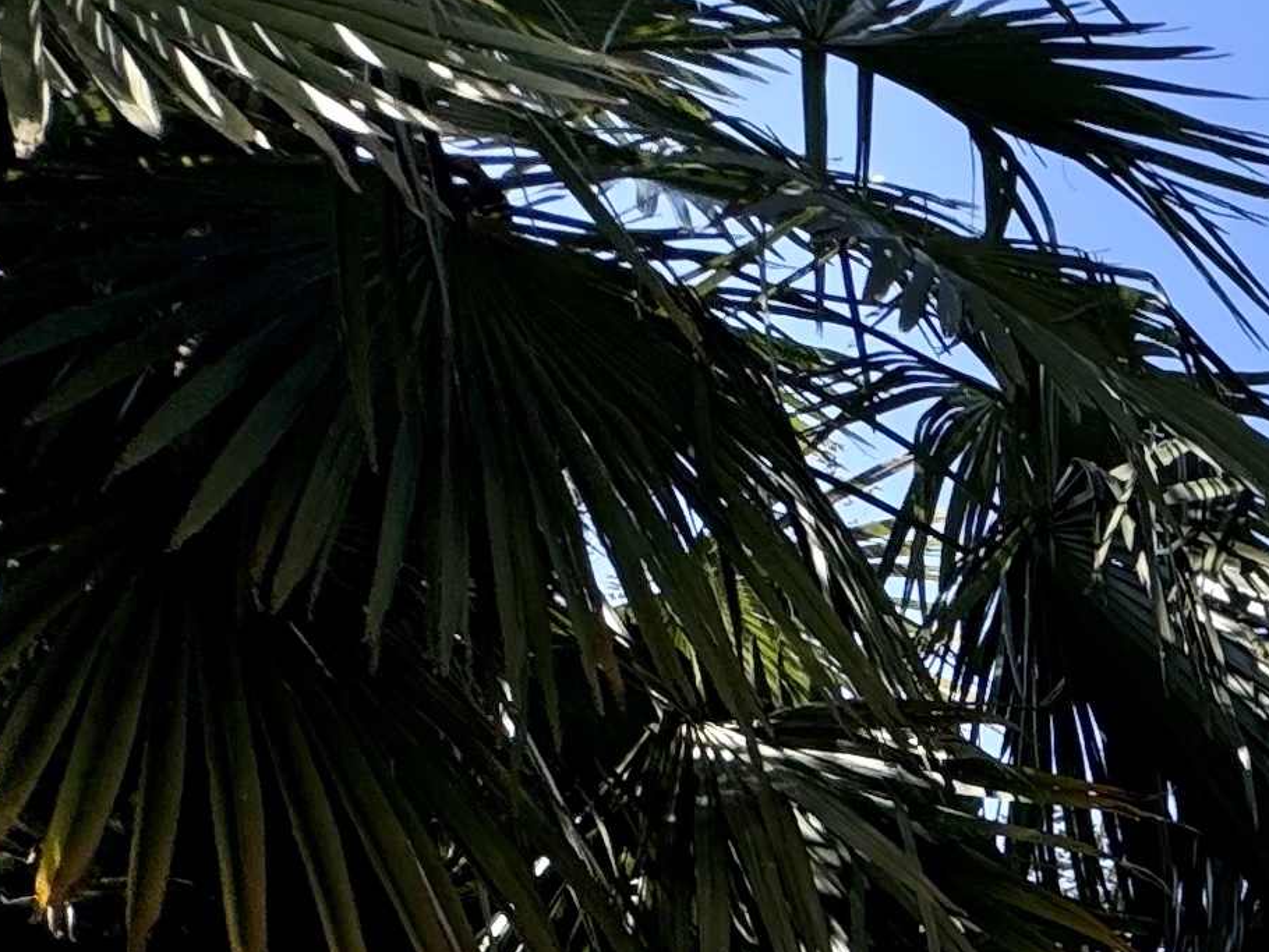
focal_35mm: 62
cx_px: 2368
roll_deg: -1.4
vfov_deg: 18.3
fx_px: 2273
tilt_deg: -1.1
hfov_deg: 20.4
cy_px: 1738
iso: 40
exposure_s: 1/889
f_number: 2.2
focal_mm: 2.22
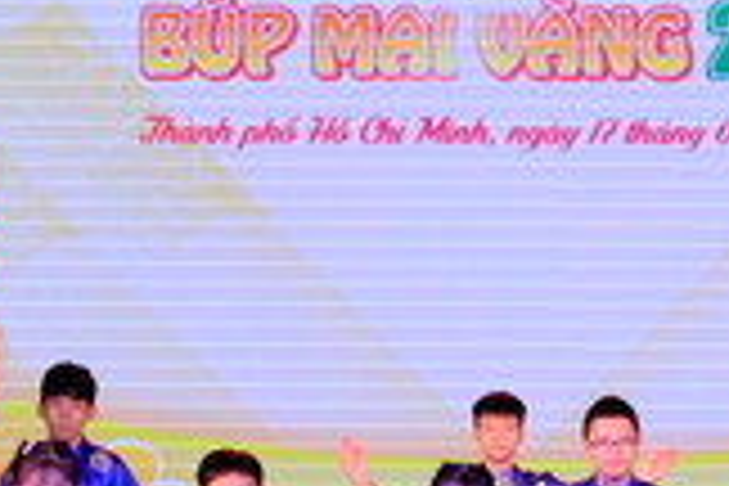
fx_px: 3705
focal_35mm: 183
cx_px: 598
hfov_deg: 11.2
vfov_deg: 7.5
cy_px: 394
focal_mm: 35.8
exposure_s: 1/125
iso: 400
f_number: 3.6
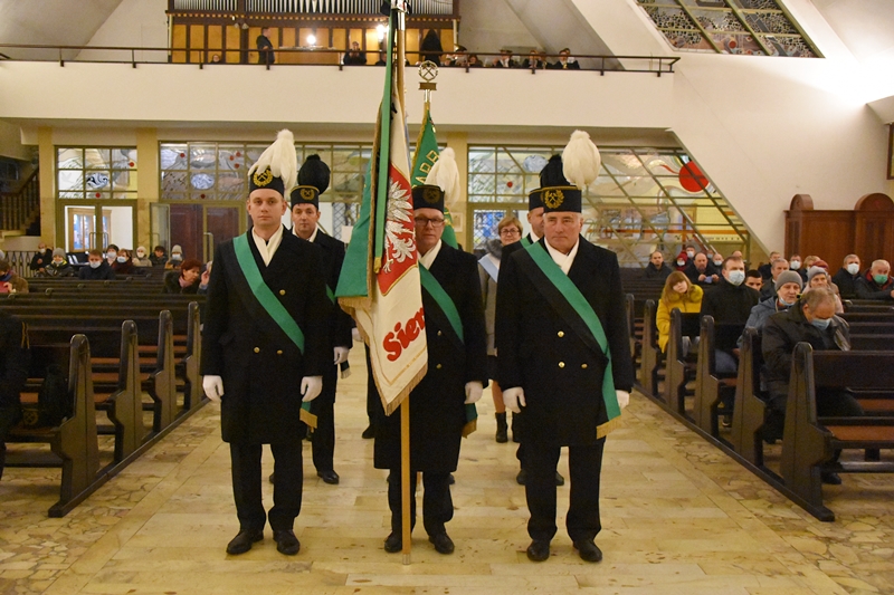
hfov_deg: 53.1
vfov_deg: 36.9
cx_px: 447
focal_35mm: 36
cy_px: 298
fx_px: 894
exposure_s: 1/60
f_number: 4
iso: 10000
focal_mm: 24
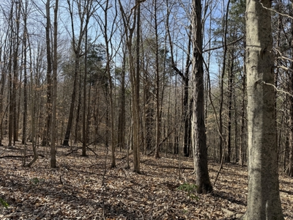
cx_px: 146
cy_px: 110
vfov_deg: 56.8
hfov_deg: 71.6
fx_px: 203
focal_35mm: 24
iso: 80
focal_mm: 6.76
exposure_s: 1/1292
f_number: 1.78
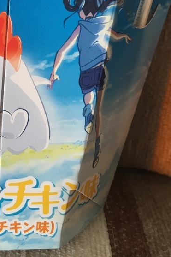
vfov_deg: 30.1
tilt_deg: -47.1
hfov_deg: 20.2
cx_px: -2
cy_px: 43
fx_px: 463
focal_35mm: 65
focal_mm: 4.15
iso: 50
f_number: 2.2
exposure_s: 1/30
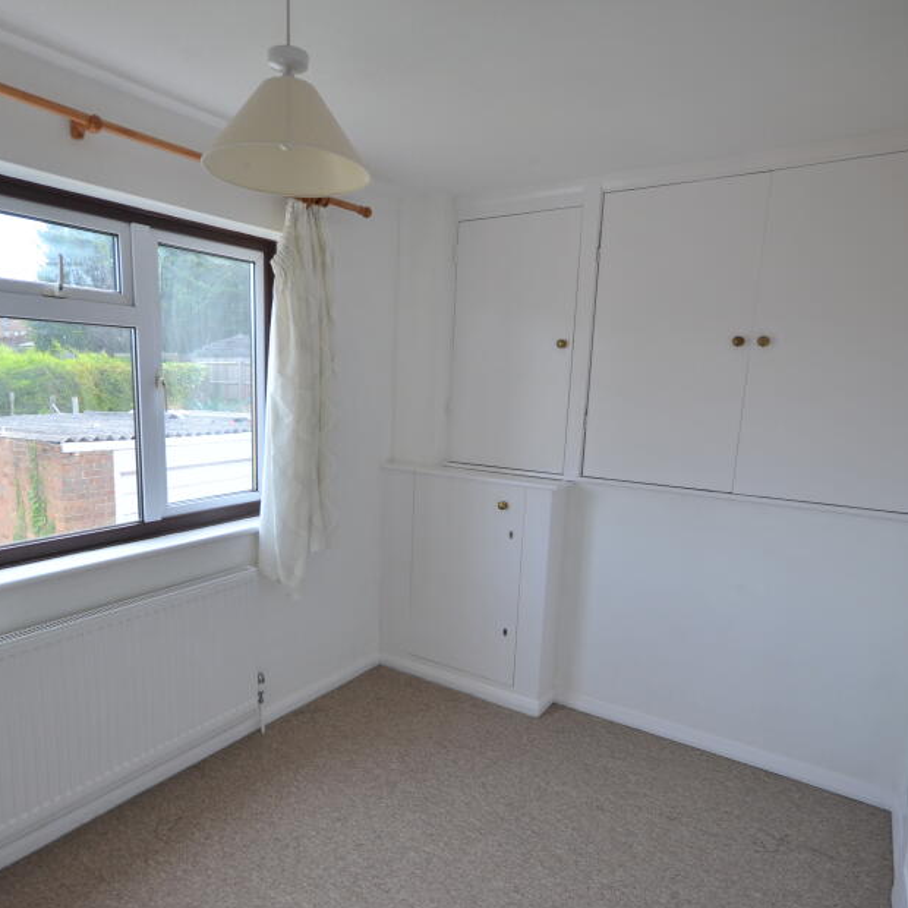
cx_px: 388
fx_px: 623
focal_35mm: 21
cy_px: 495
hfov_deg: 71.7
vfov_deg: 72.0
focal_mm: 10
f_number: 5.6
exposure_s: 1/125
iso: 250
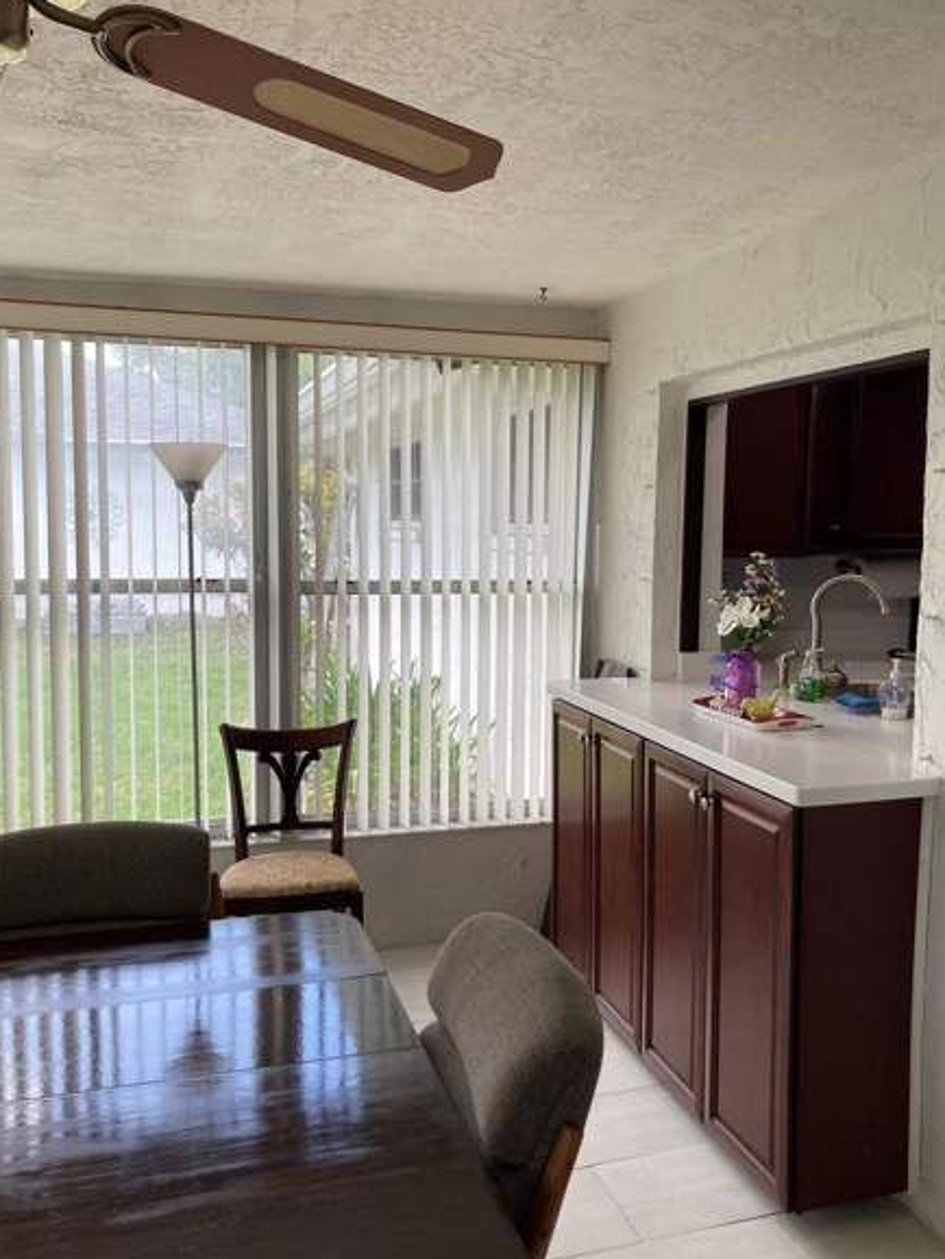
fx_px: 1128
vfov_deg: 58.3
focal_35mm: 31
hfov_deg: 45.5
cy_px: 636
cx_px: 496
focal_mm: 3.99
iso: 40
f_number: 1.8
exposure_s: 1/121
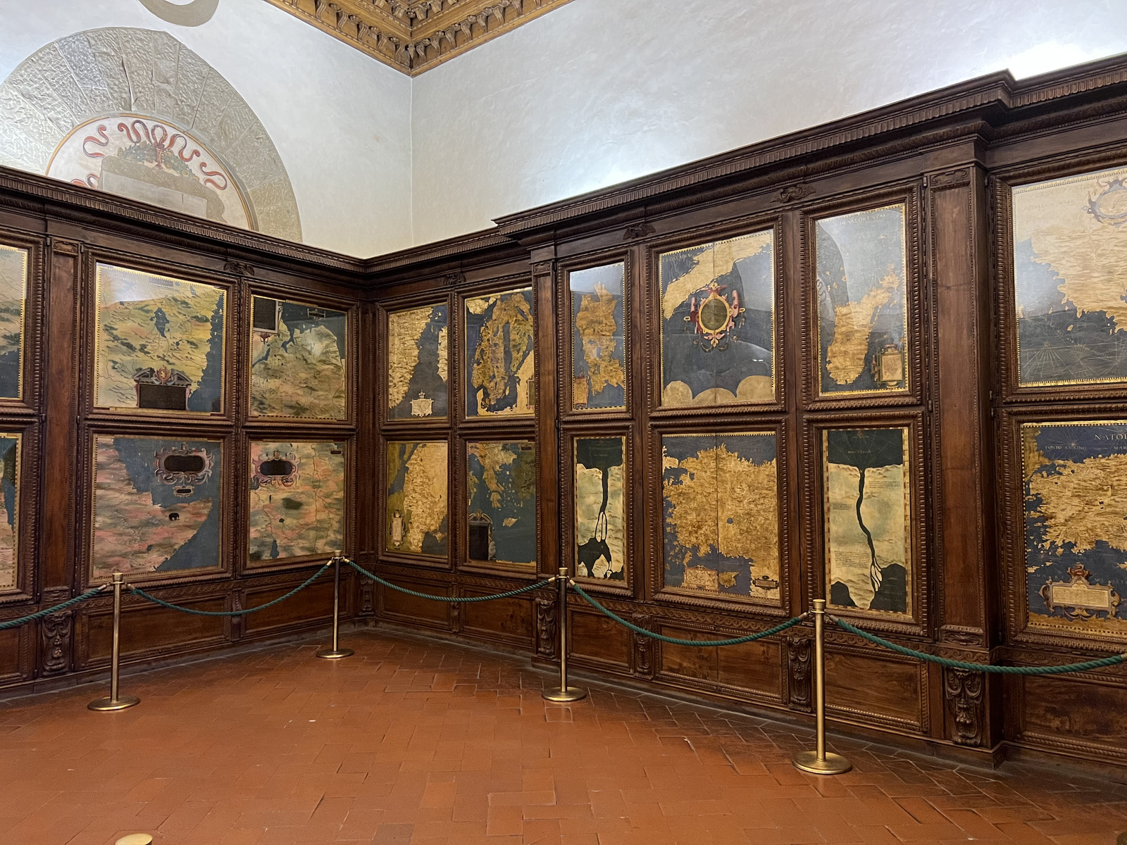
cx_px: 564
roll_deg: -0.1
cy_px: 422
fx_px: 846
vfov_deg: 53.1
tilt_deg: +2.3
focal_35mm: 26
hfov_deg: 67.3
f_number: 1.5
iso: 400
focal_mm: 5.7
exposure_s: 1/50
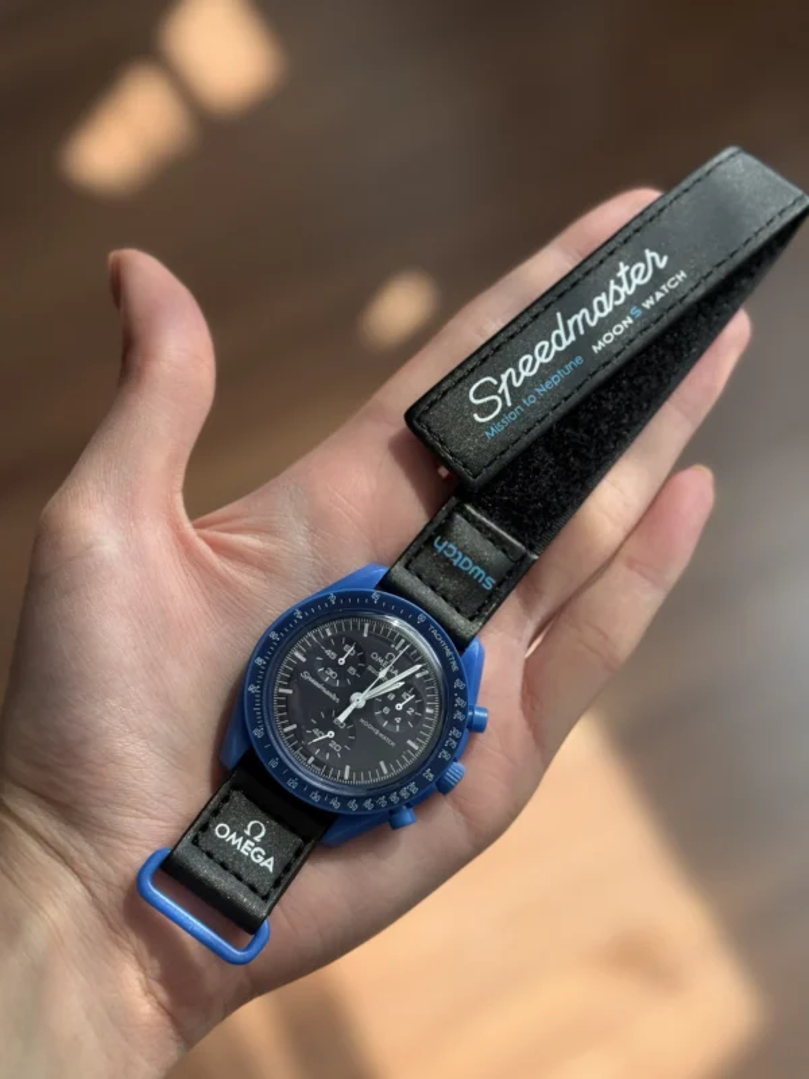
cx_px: 404
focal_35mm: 48
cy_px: 540
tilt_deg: -64.2
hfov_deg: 30.3
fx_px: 1496
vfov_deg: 39.7
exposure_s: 1/189
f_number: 1.78
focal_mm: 6.76
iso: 80
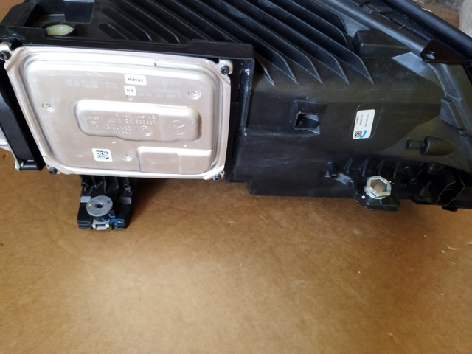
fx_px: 368
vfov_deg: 51.4
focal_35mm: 27
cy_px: 177
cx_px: 236
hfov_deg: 65.3
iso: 356
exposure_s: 1/50
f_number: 1.79
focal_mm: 4.71
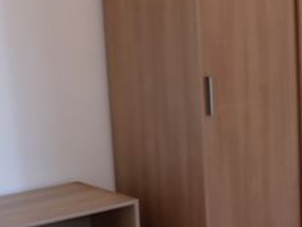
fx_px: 926
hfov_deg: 15.1
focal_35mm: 106
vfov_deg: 13.9
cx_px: 601
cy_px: 164
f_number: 1.7
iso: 141
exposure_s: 1/33.3
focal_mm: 5.24
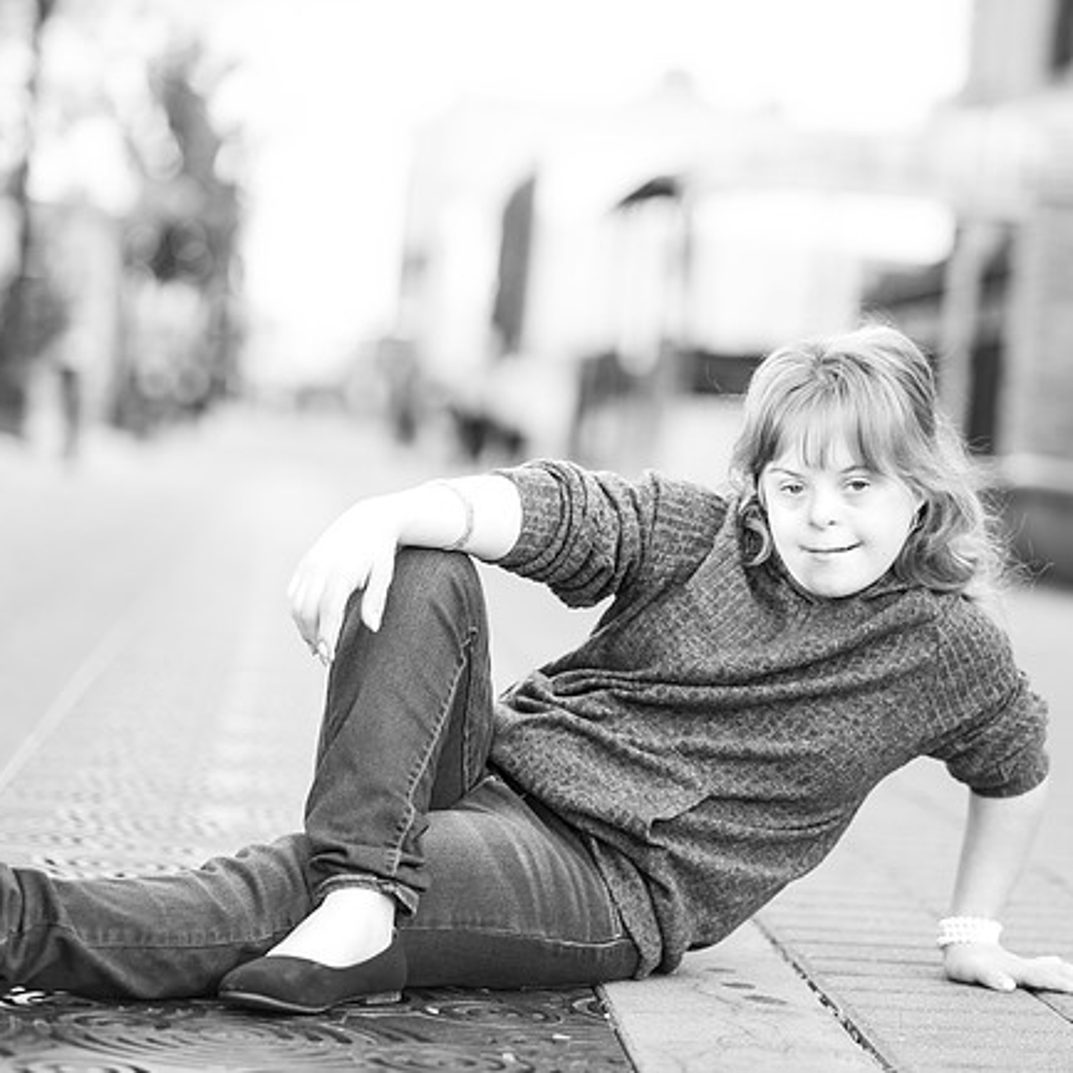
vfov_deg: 16.0
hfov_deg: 16.0
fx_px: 3823
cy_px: 536
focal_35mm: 109
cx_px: 605
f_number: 2.2
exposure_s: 1/200
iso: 160
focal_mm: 85
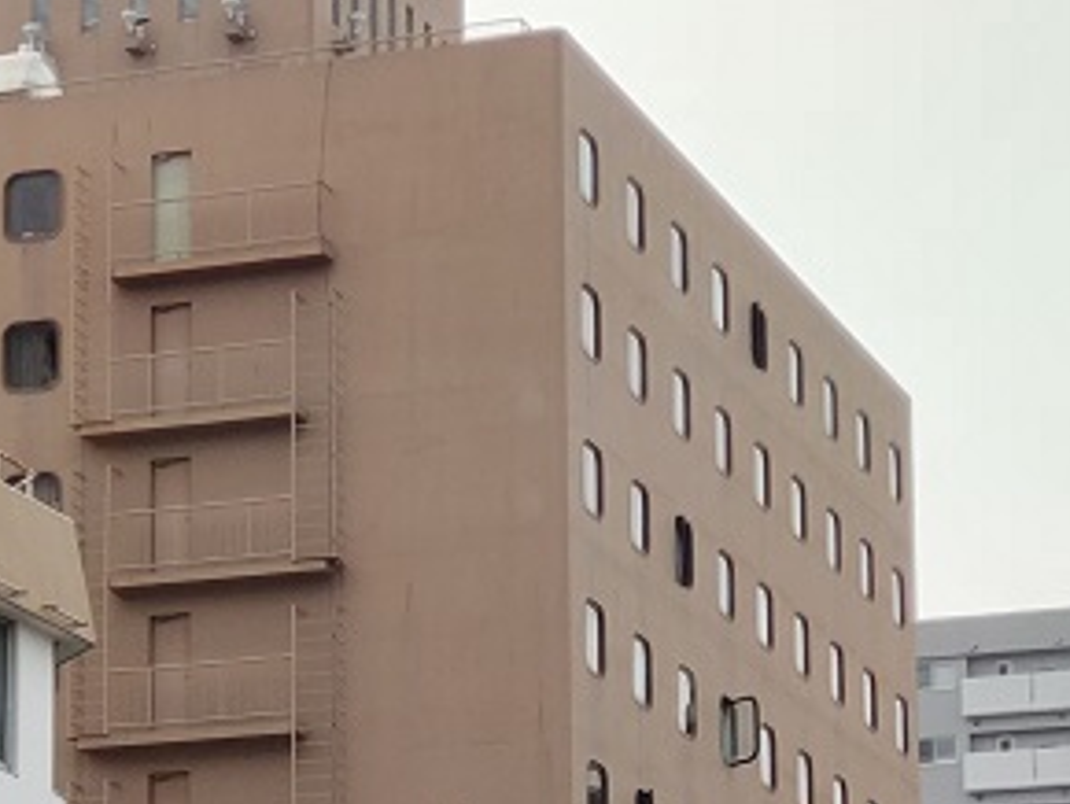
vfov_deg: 9.9
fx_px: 4609
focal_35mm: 149
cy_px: 797
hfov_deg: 13.2
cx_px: 273
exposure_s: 1/297
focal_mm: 5.6
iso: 50
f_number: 2.4
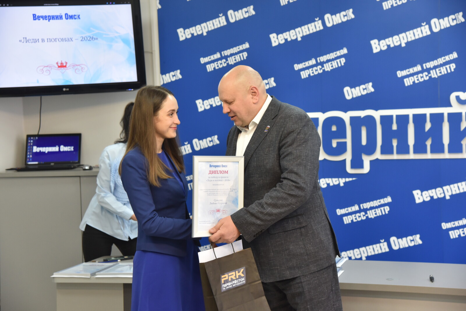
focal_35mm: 65
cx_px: 233
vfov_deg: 20.9
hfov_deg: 30.9
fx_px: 842
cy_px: 156
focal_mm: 65
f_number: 5
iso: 1250
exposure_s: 1/160
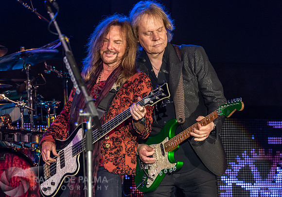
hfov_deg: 8.9
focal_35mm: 228
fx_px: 1812
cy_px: 118
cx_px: 115
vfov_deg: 6.2
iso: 1000
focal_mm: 185
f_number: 7.1
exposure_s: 1/200
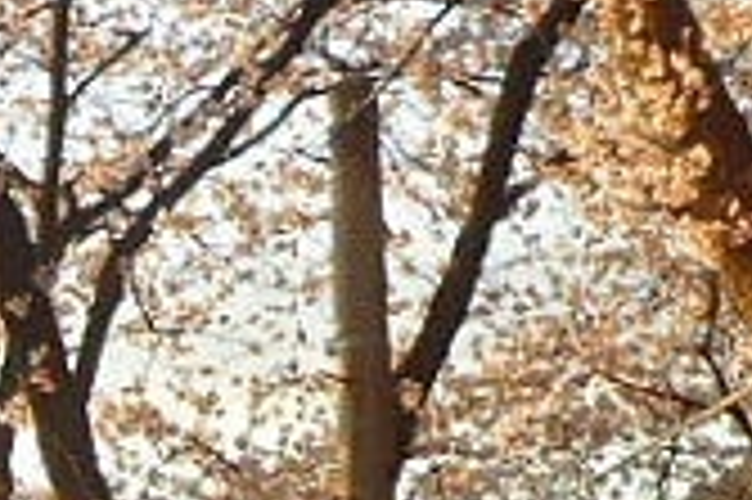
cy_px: 1164
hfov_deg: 12.2
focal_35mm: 159
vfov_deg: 8.0
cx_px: -435
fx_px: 3318
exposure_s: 1/125
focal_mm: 4.9
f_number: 3.5
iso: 80
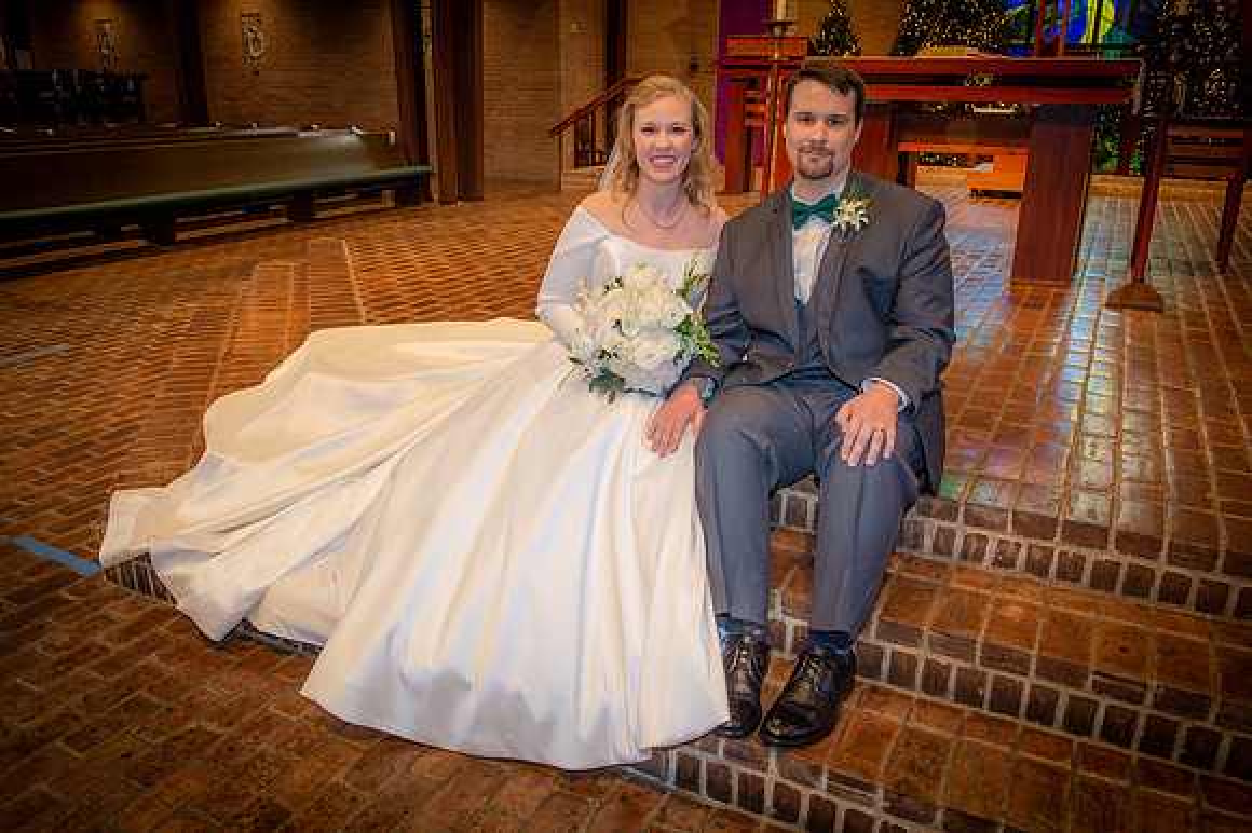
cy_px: 416
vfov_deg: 46.4
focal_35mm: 28
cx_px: 626
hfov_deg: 65.5
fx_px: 973
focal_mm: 28
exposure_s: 1/125
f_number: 5
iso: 1600
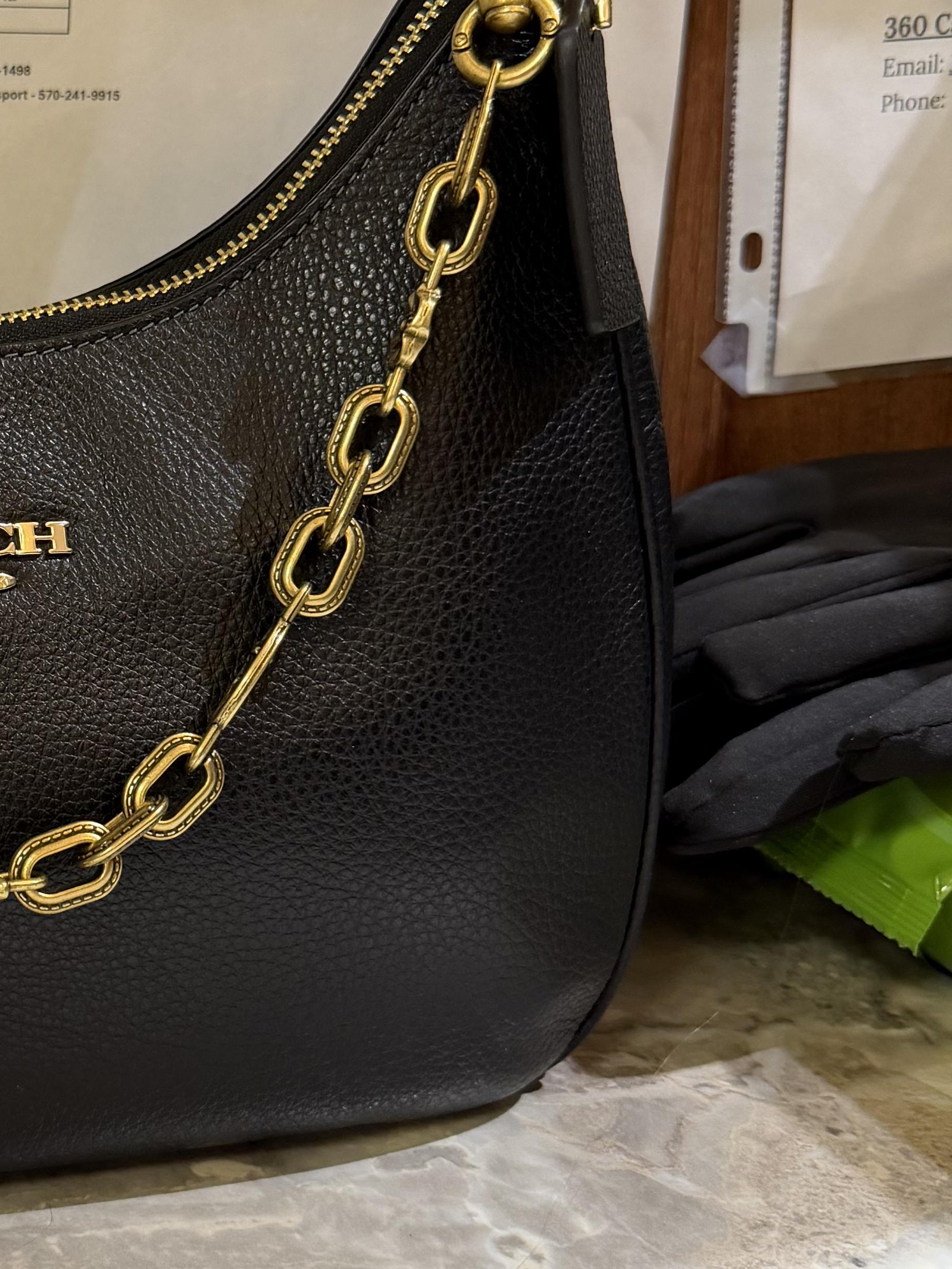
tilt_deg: -14.7
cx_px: -148
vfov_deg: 34.3
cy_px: 561
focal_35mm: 56
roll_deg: +0.2
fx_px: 2053
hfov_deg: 24.1
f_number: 1.78
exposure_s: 1/60
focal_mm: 6.76
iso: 160
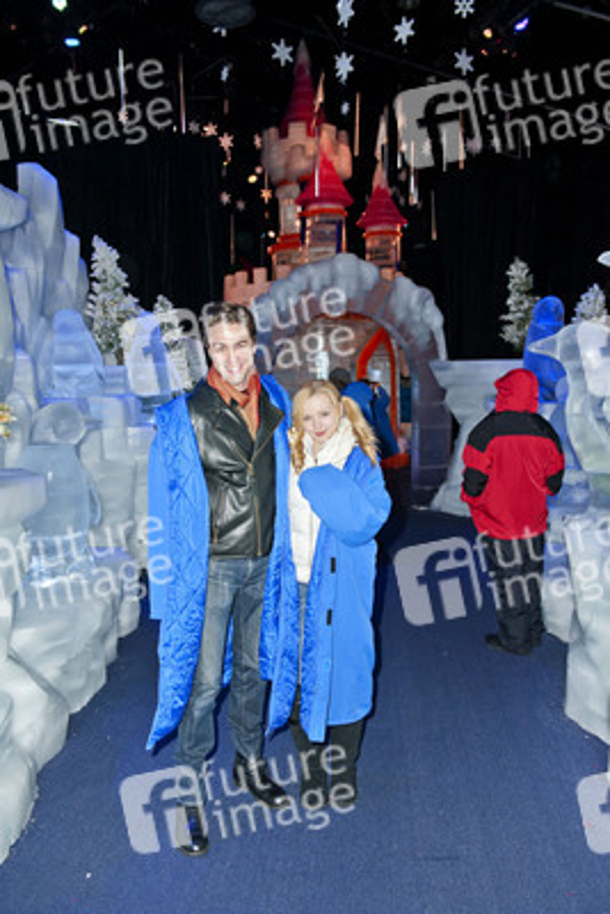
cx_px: 305
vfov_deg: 63.6
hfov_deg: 45.0
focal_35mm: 29
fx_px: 736
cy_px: 457
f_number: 3.5
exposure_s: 1/320
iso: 400
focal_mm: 29
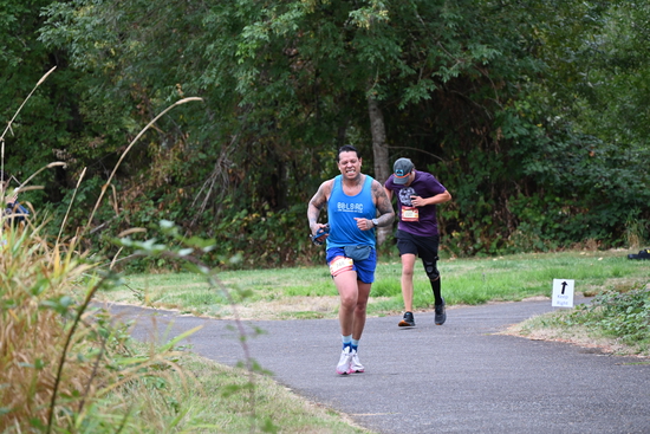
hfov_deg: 10.3
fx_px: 3612
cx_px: 325
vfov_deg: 6.9
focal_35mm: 200
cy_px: 217
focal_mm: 200
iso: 800
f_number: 6.3
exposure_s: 1/250
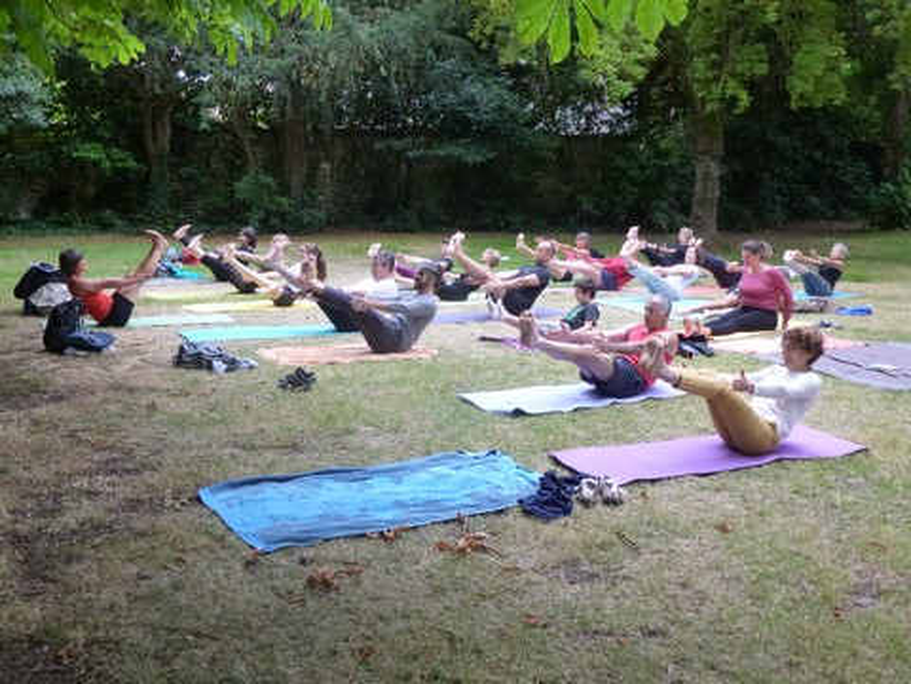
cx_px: 456
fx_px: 947
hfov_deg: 51.4
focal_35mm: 36
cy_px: 342
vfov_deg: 39.7
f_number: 3.6
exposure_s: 1/50
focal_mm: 6.5
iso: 400
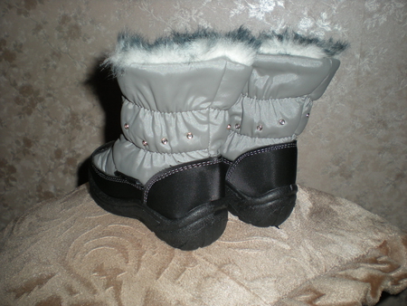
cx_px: 204
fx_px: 447
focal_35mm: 38
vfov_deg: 37.8
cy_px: 153
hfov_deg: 49.0
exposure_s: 1/60
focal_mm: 6.3
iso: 64
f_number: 3.1
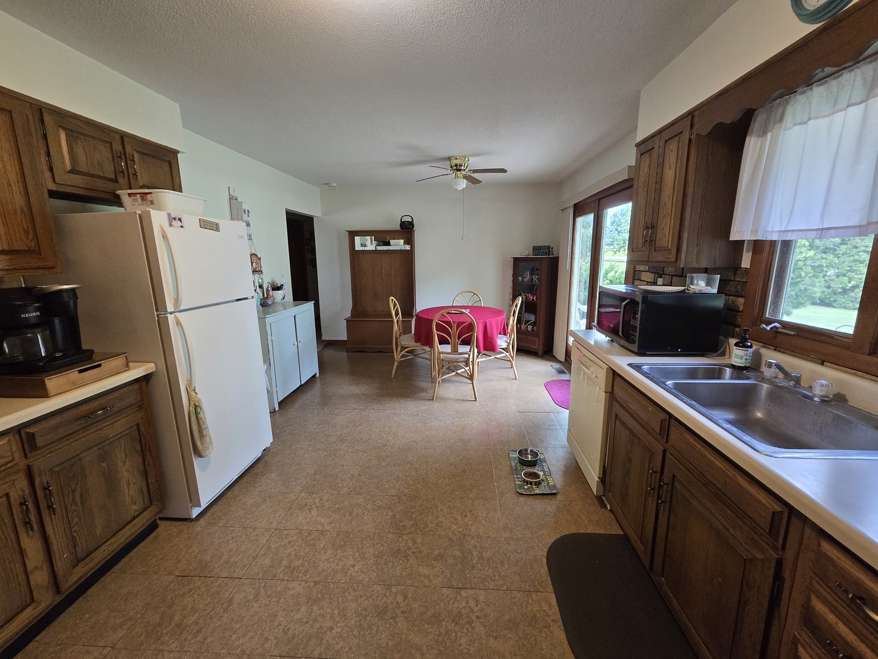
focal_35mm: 13
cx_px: 439
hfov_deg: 106.2
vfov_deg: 89.9
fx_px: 330
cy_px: 330
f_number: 2.2
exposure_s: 1/60
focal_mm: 2.2
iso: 320
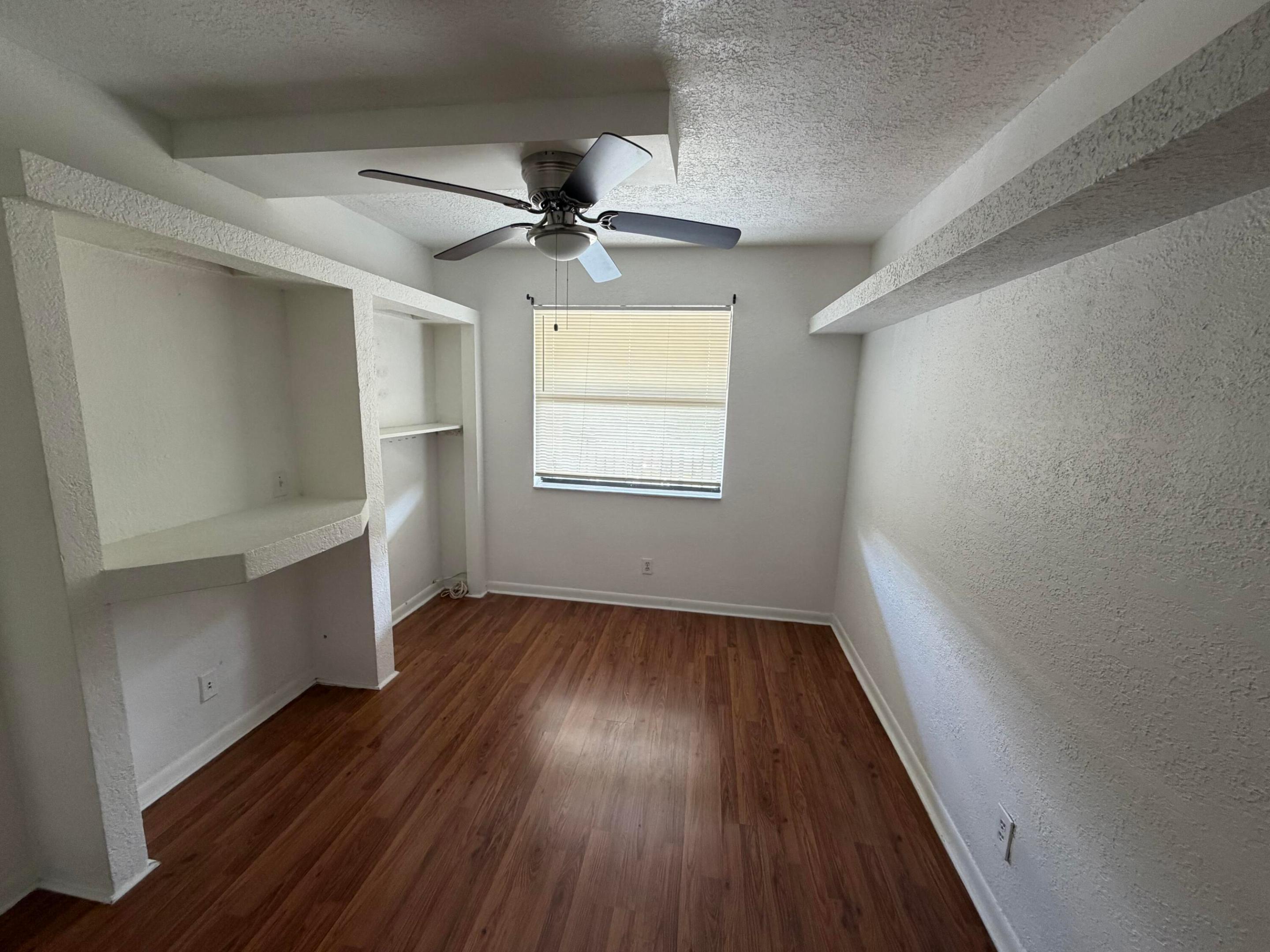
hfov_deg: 102.1
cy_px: 476
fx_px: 514
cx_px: 635
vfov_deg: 85.7
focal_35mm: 14
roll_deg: -1.4
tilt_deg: -9.7
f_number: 2.2
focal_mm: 2.22
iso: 320
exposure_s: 1/92
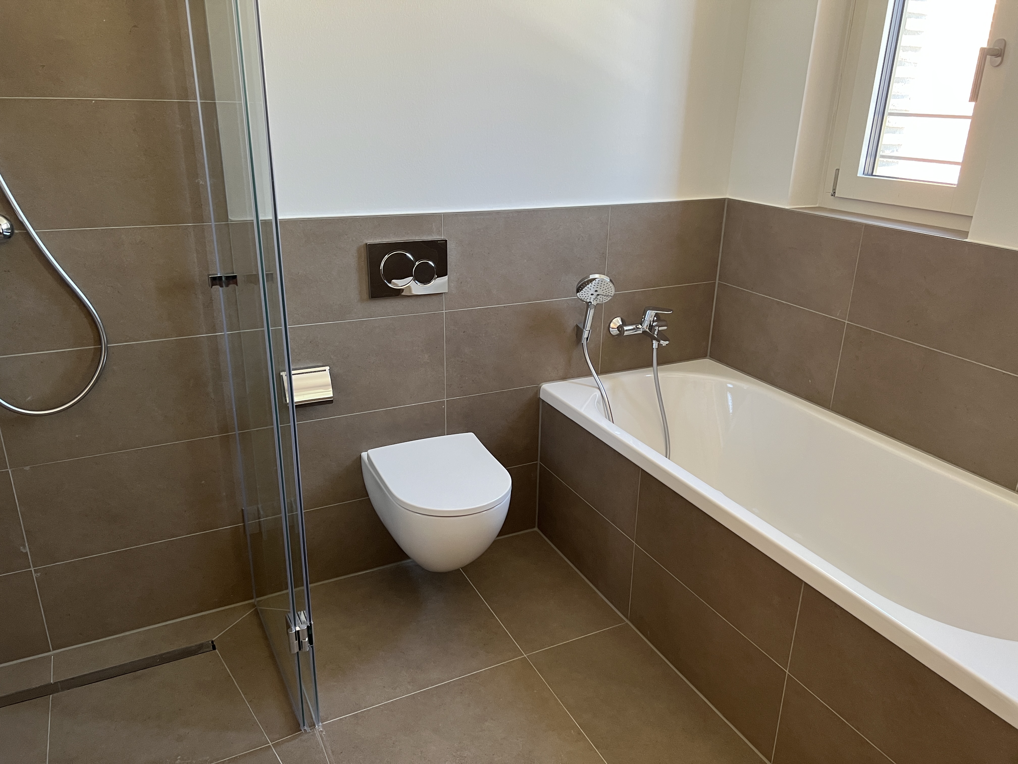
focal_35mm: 26
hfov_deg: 67.3
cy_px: 382
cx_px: 509
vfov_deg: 53.1
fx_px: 765
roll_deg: -1.0
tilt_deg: -19.0
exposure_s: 1/60
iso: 160
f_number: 1.5
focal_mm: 5.7
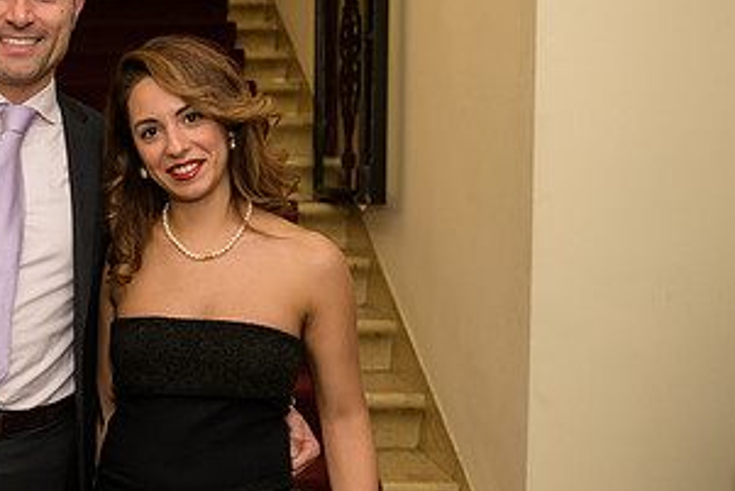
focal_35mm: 54
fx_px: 1103
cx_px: 51
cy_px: 231
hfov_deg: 34.5
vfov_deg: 25.1
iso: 1000
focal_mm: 28
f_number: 3.2
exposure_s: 1/125
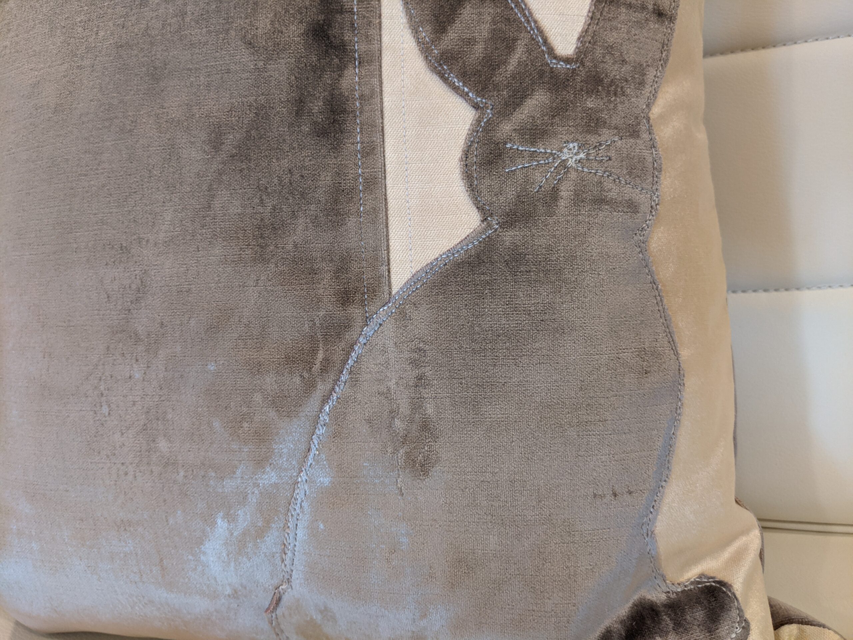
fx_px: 665
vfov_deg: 51.4
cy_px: 320
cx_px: 426
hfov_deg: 65.3
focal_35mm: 27
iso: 103
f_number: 1.8
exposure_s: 1/40
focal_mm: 4.44
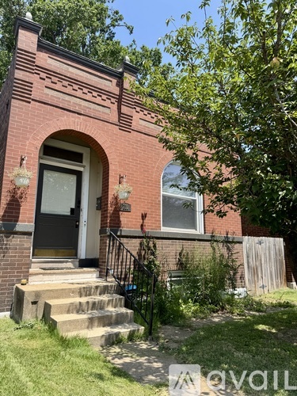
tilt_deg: +11.1
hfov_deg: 56.8
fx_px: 275
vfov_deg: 71.6
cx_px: 148
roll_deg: +0.1
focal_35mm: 24
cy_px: 198
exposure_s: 1/2041
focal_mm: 6.76
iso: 80
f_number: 1.78
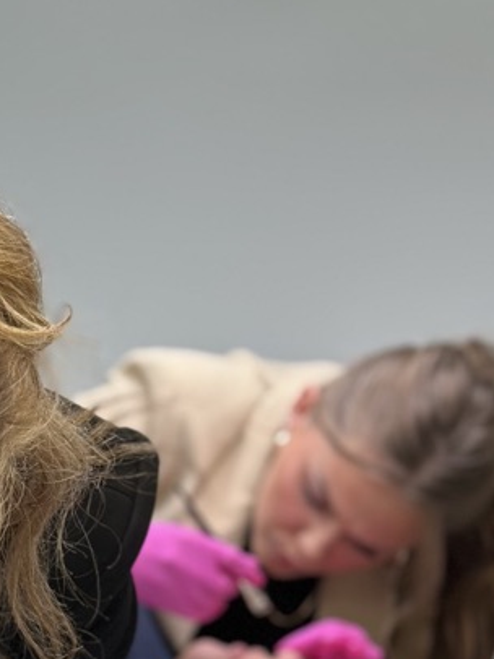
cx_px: -107
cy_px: 617
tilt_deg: -8.7
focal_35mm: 142
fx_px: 2705
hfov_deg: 10.3
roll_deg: -2.8
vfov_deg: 13.8
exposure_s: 1/141
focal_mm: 6.86
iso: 64
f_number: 1.78
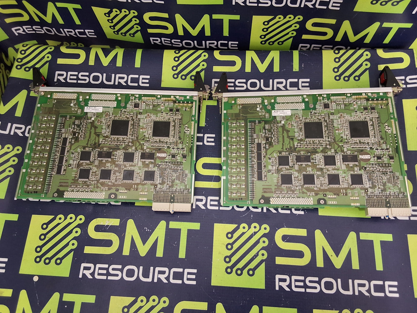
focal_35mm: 28
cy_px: 156
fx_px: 337
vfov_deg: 49.7
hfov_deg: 63.4
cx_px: 208
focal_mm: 2.91
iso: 320
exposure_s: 1/24
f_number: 1.9
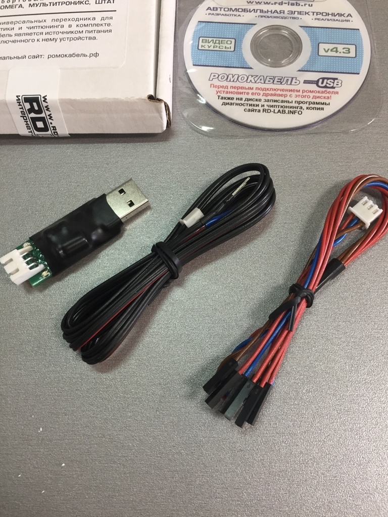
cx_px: 194
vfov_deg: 61.7
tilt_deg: -73.2
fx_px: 433
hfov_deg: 48.2
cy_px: 258
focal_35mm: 29
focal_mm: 4.15
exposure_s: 1/33
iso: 80
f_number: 2.2
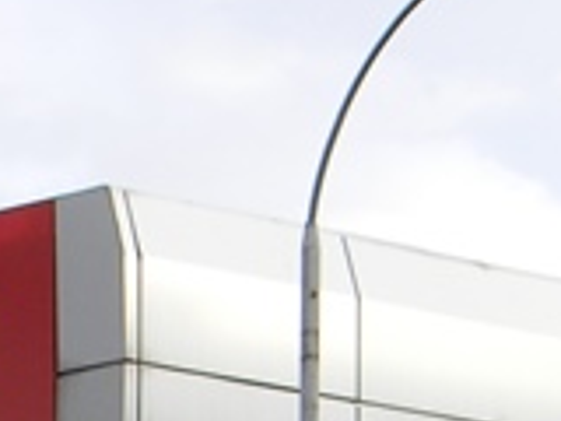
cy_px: 775
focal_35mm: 235
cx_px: -256
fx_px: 3808
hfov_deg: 8.3
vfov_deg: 6.2
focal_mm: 8.6
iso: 80
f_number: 3.9
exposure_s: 1/153
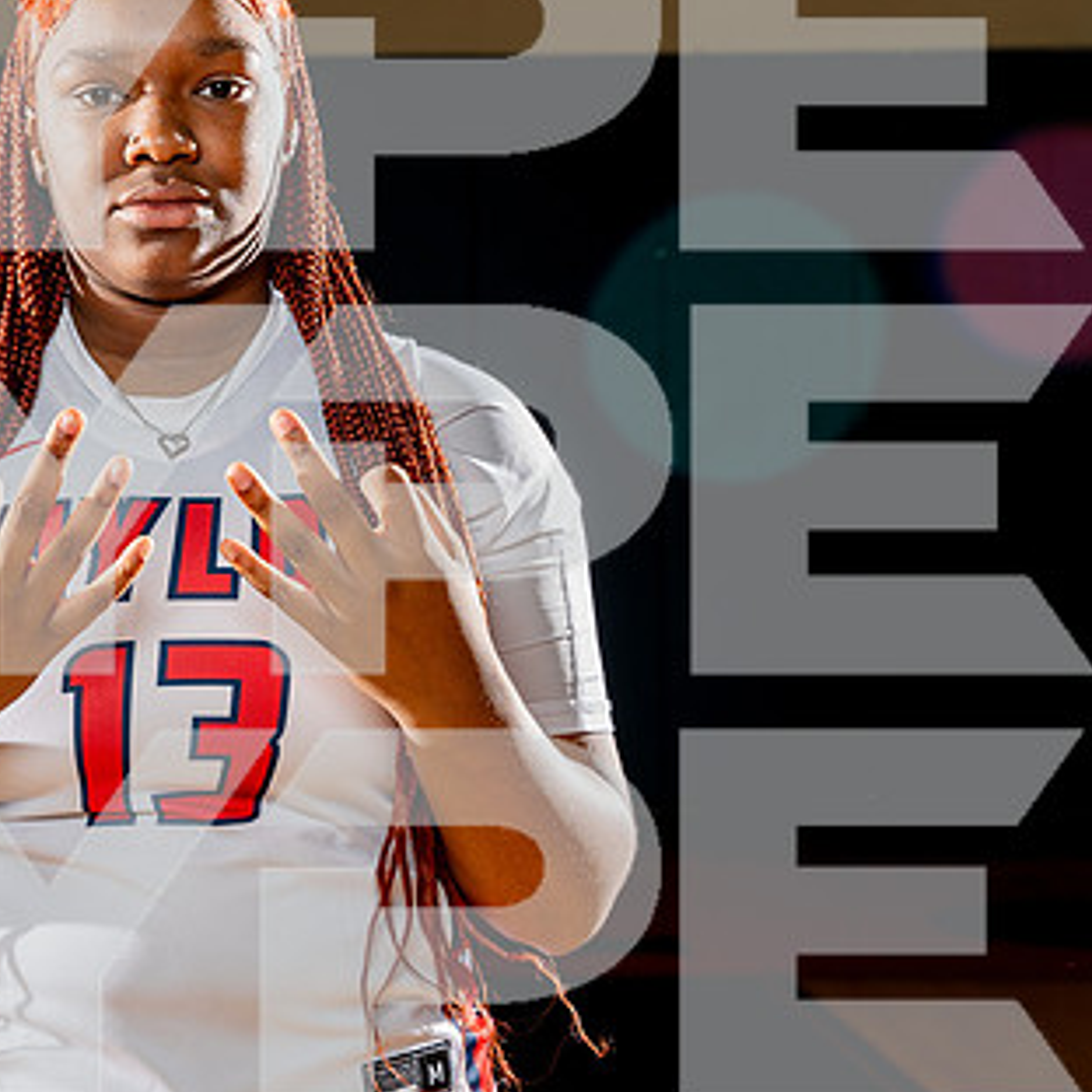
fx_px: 3640
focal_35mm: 102
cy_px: 488
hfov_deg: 16.9
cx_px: 196
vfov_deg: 17.1
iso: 320
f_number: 5.6
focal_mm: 62
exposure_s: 1/250
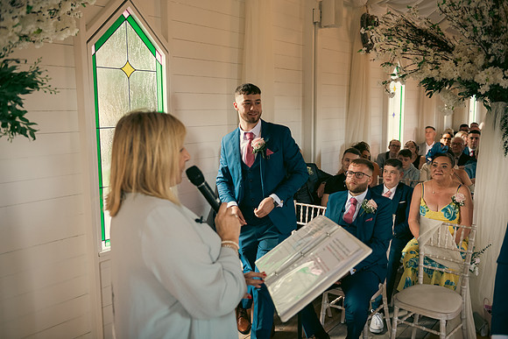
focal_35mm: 32
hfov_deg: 58.7
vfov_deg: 41.1
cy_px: 170
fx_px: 452
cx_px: 254
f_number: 3.5
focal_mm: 32
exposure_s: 1/160
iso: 640
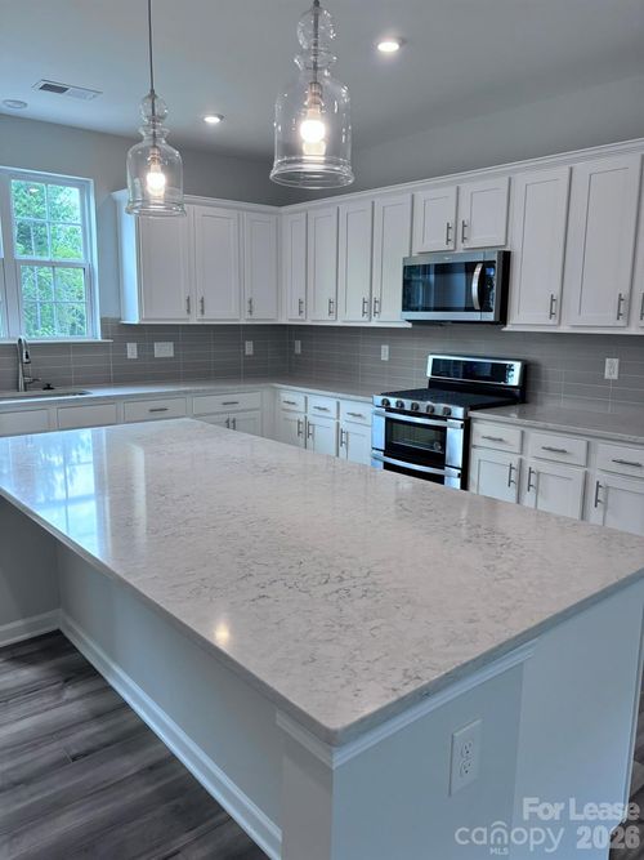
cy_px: 430
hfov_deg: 53.0
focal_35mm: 26
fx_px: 645
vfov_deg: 67.3
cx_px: 322
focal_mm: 5.96
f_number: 1.6
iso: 64
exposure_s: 1/127
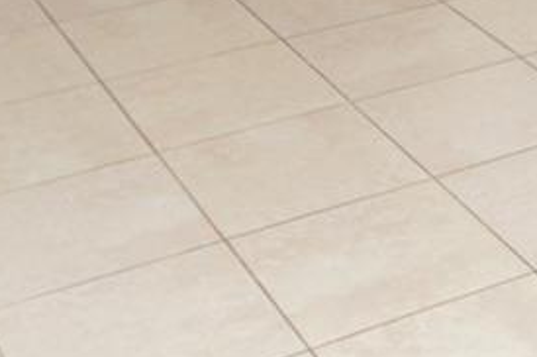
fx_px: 1564
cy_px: -319
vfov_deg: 11.8
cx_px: 700
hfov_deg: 18.2
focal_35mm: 105
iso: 500
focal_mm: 12
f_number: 4
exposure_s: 1/60
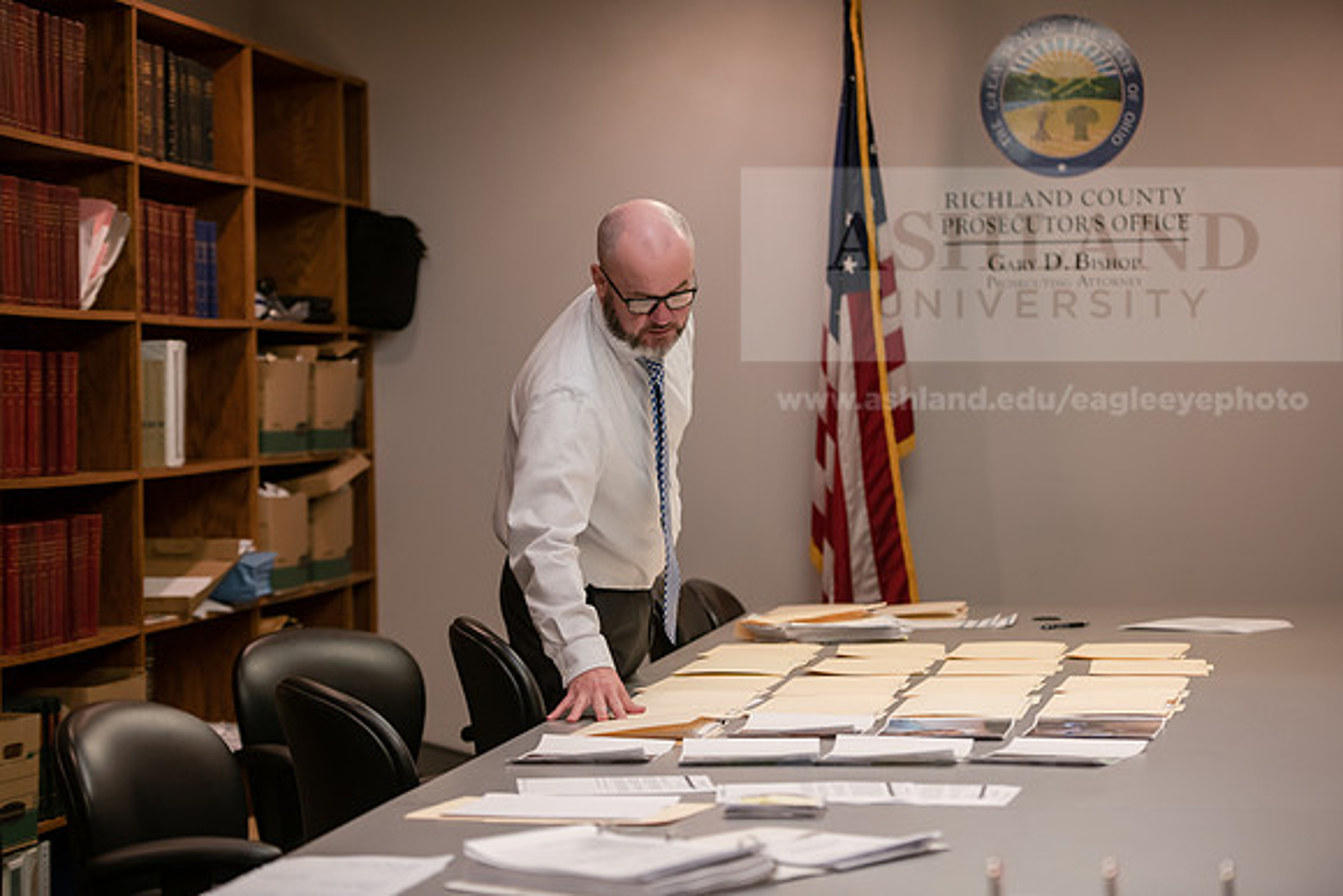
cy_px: 448
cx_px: 672
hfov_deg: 21.5
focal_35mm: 95
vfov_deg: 14.4
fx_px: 3545
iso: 400
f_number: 3.5
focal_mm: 95
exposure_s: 1/125
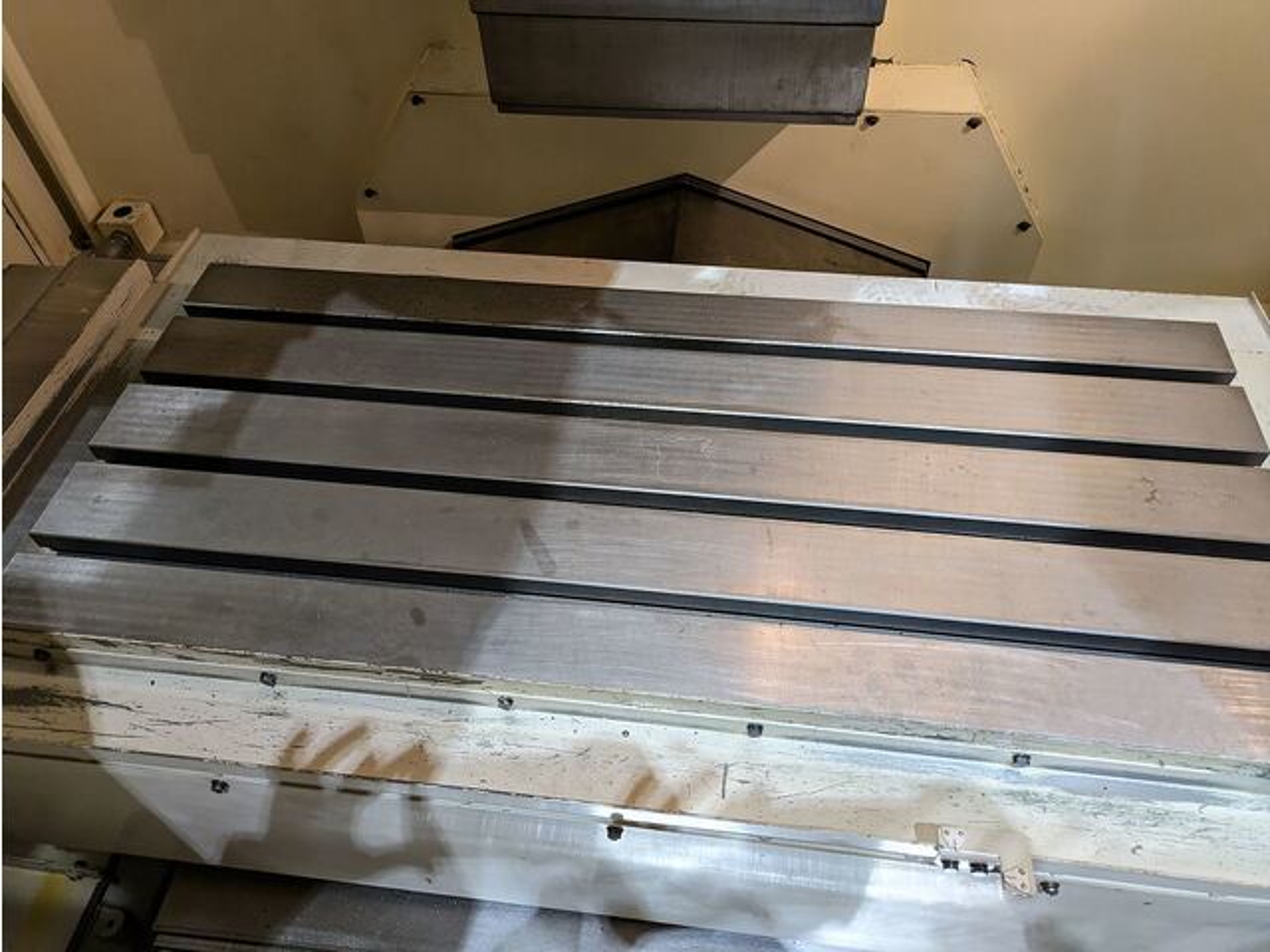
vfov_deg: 54.9
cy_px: 476
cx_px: 635
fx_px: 917
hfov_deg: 69.4
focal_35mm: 25
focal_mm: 5.43
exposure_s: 1/50
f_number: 1.89
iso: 856
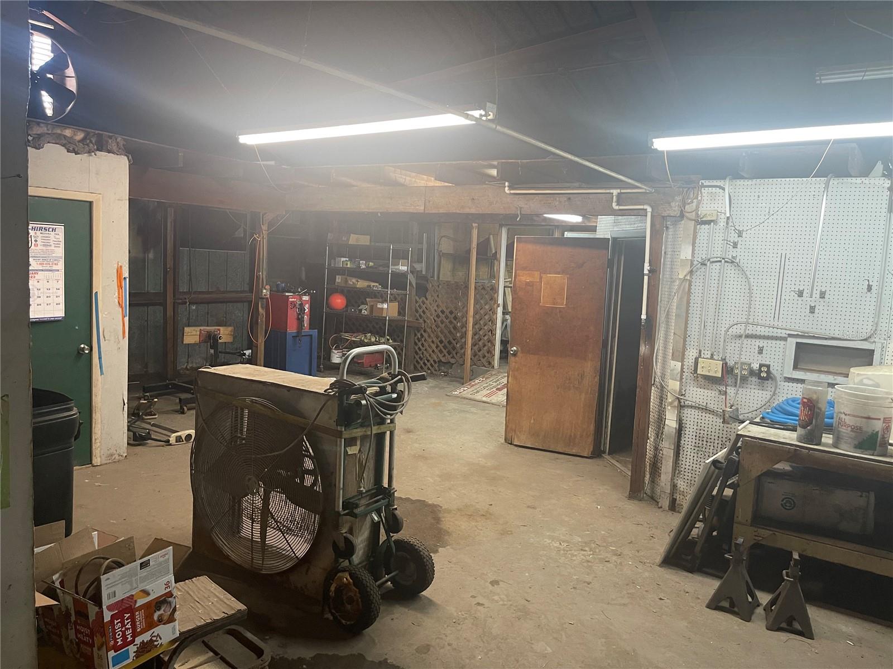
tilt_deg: -6.1
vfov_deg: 54.9
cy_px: 334
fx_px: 645
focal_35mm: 25
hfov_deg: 69.4
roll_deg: -3.2
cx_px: 446
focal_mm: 5.1
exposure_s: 1/59
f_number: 1.6
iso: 200
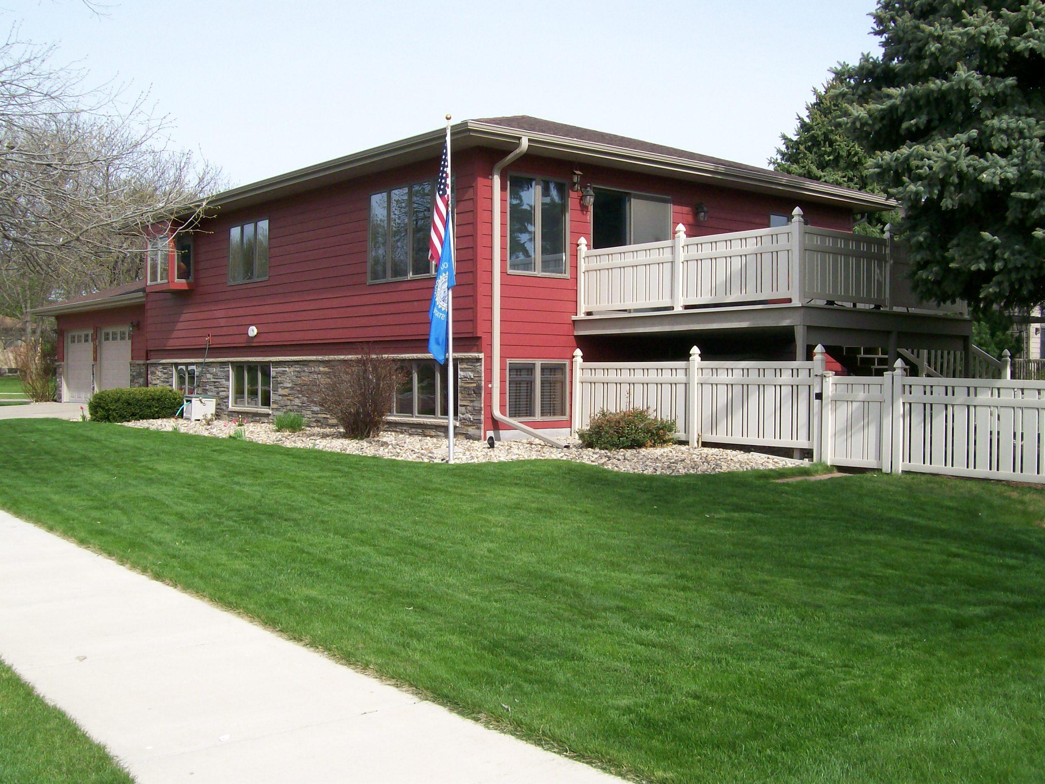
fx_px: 1087
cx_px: 522
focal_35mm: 36
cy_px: 392
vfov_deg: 39.7
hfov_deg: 51.4
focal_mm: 6
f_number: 4.8
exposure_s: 1/397
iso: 80
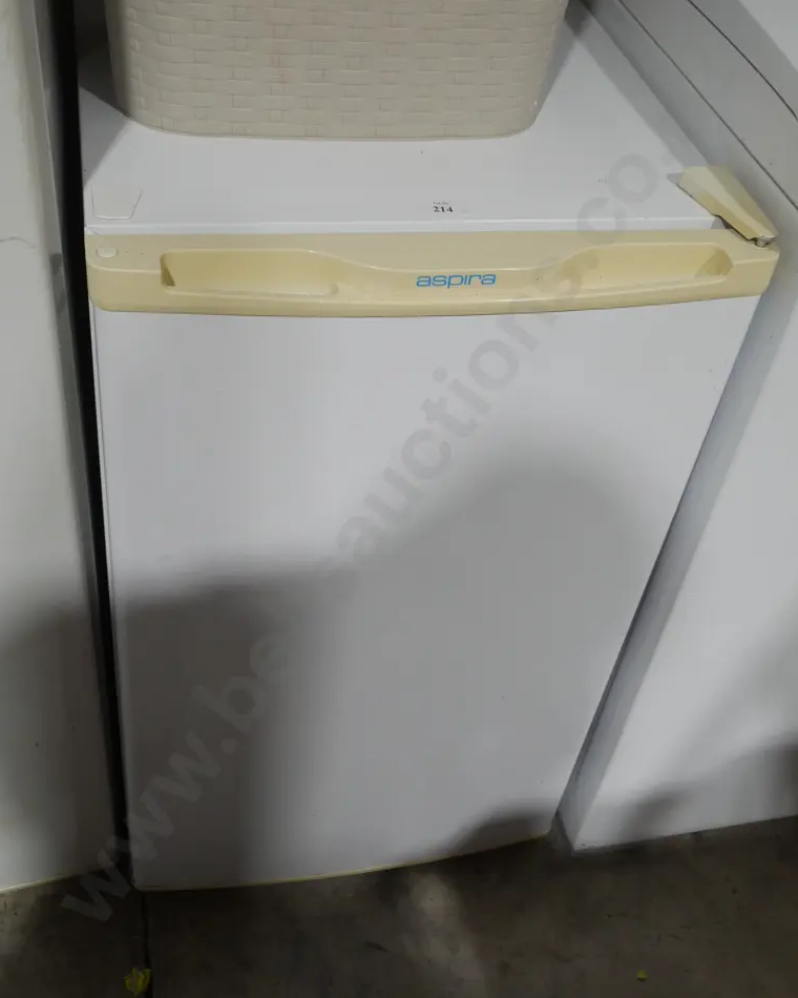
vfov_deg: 45.8
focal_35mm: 40
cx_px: 399
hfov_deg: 37.3
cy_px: 490
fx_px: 1181
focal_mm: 19
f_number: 10
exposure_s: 1/60
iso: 1600
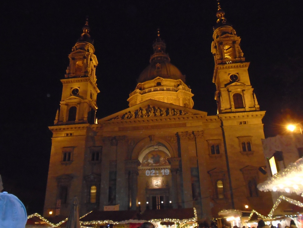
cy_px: 114
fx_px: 271
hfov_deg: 58.3
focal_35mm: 31
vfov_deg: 45.5
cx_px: 152
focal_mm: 5.5
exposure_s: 1/30
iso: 800
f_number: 3.5
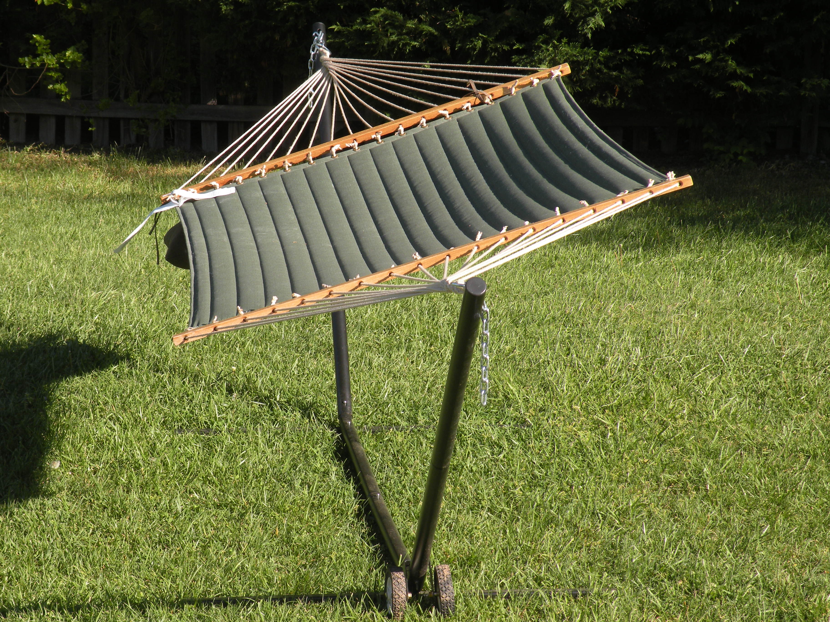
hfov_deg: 15.3
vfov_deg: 11.5
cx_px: 415
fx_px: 3093
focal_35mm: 129
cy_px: 311
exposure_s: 1/146
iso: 64
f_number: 5.6
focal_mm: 22.9
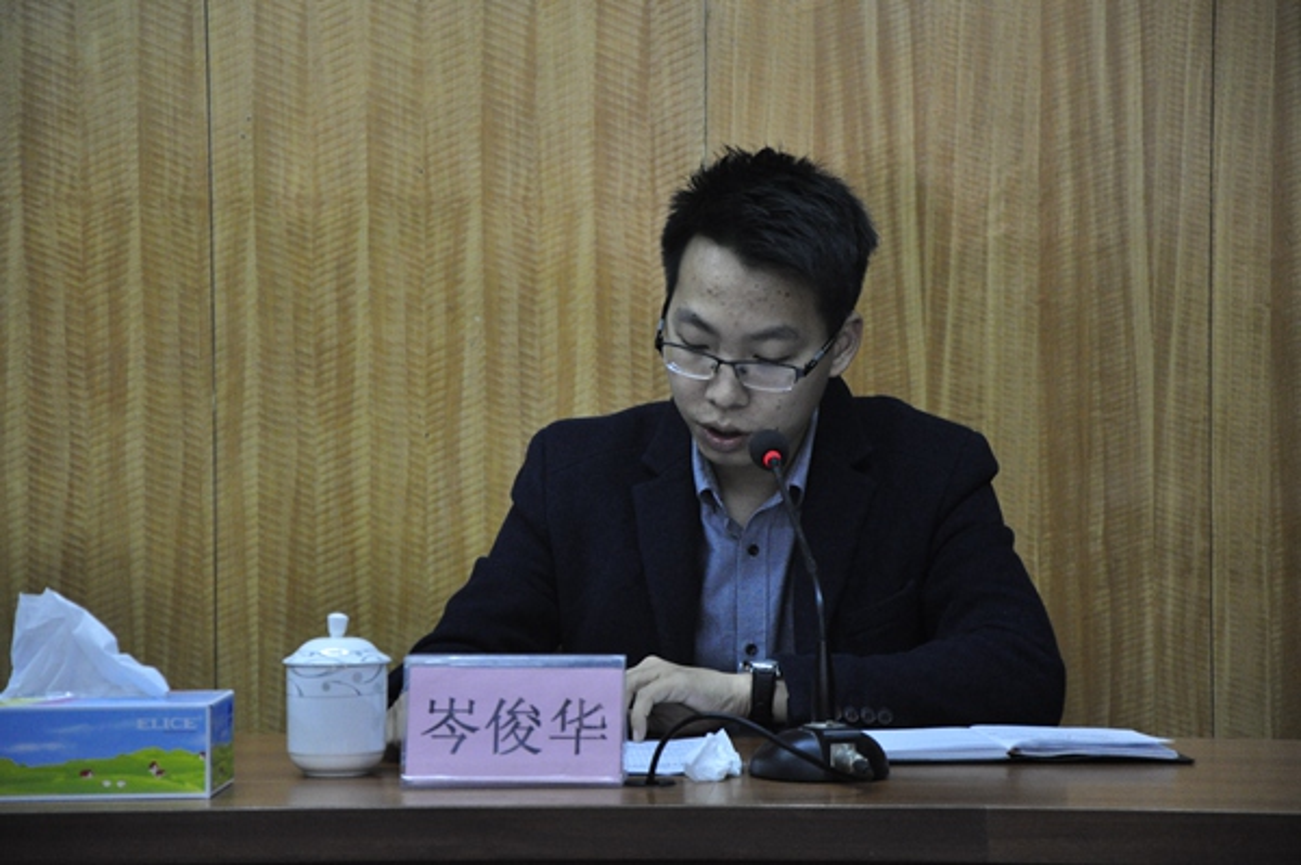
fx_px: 5687
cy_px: 432
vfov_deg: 8.7
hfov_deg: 13.1
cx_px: 650
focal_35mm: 158
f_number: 5.6
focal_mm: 105
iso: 1600
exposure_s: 1/100
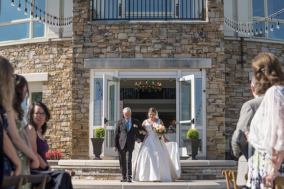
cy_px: 98
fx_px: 579
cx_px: 143
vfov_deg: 18.6
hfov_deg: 27.5
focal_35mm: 73
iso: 100
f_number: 4
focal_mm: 70
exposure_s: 1/800
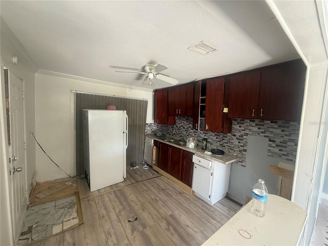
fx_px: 133
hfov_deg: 102.1
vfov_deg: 85.7
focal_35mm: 14
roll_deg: -2.4
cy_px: 123
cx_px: 164
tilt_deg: -5.3
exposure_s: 1/99
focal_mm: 2.22
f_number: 2.2
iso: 320
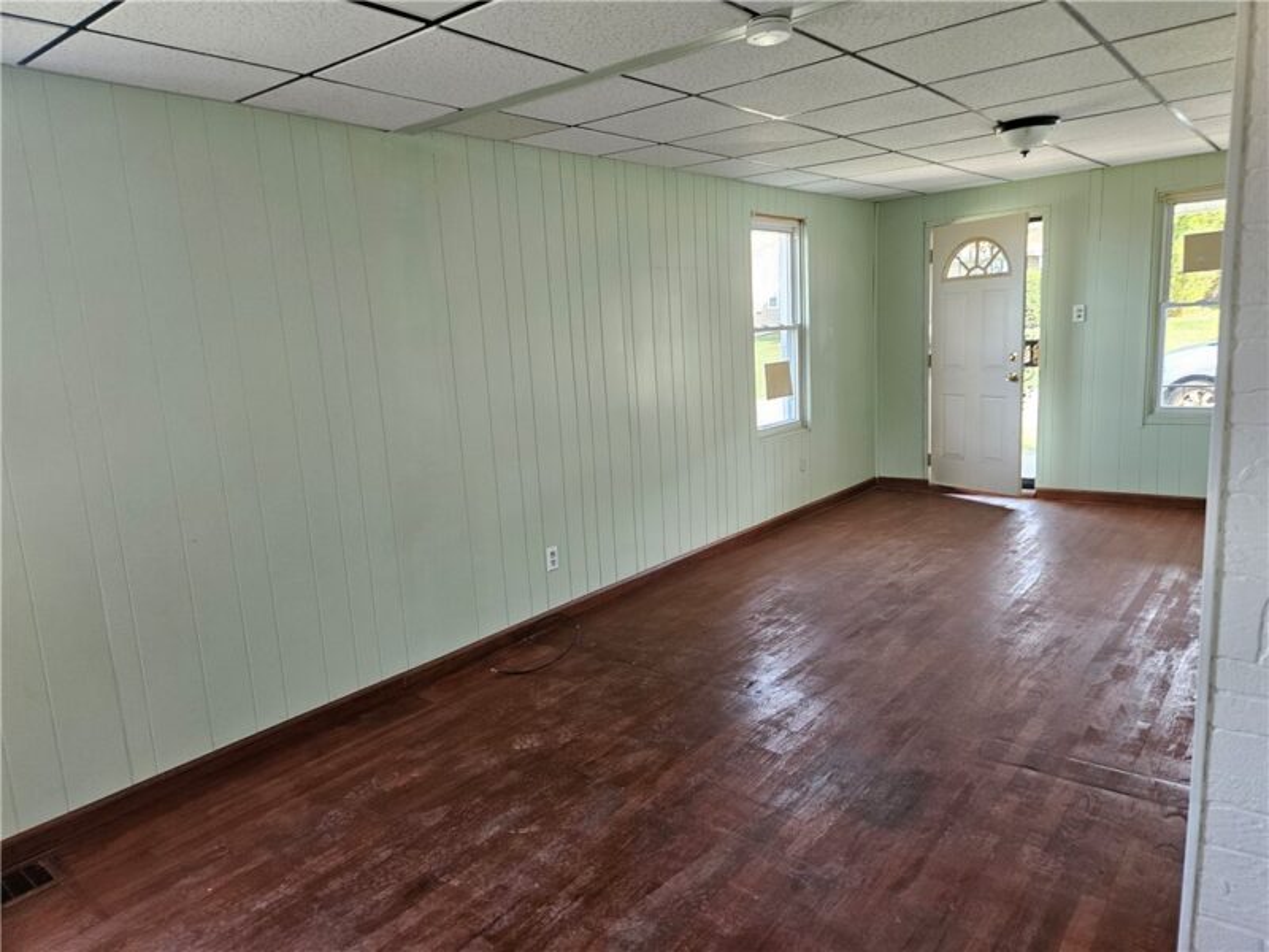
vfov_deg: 58.9
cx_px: 634
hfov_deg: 73.9
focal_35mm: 23
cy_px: 476
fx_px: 843
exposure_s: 1/120
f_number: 1.8
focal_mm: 5.4
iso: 250
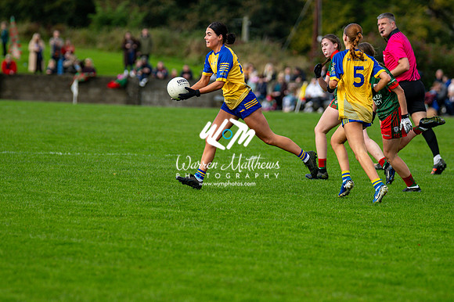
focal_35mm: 292
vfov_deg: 4.7
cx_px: 227
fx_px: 3680
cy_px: 151
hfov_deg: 7.1
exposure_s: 1/3200
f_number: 2.8
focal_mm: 195
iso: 360
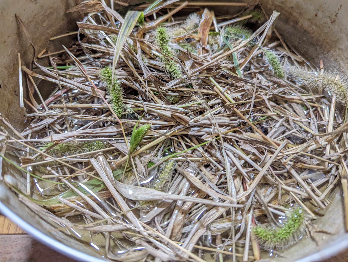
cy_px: 131
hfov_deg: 71.5
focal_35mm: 24
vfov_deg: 56.9
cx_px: 174
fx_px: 242
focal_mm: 6.81
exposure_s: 1/60
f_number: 1.85
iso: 1564
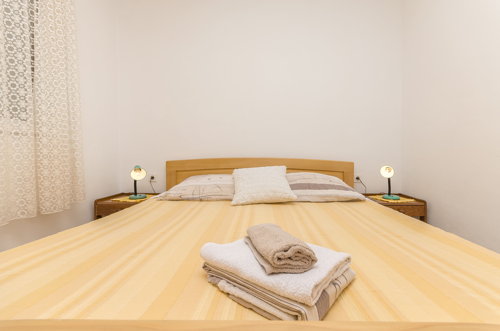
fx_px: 208
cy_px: 166
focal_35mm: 15
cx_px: 250
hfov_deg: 100.5
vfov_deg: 77.1
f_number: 9
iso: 100
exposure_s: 1/100
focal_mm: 10
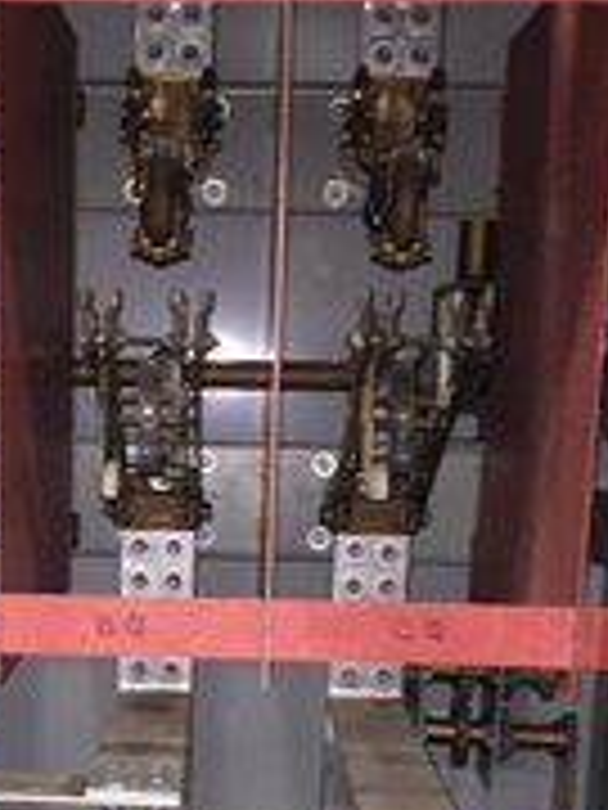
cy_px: 734
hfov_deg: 20.2
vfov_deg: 26.1
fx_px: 1686
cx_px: 113
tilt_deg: -10.8
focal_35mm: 72
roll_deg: -1.5
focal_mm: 4.15
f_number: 2.2
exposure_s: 1/16
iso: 160
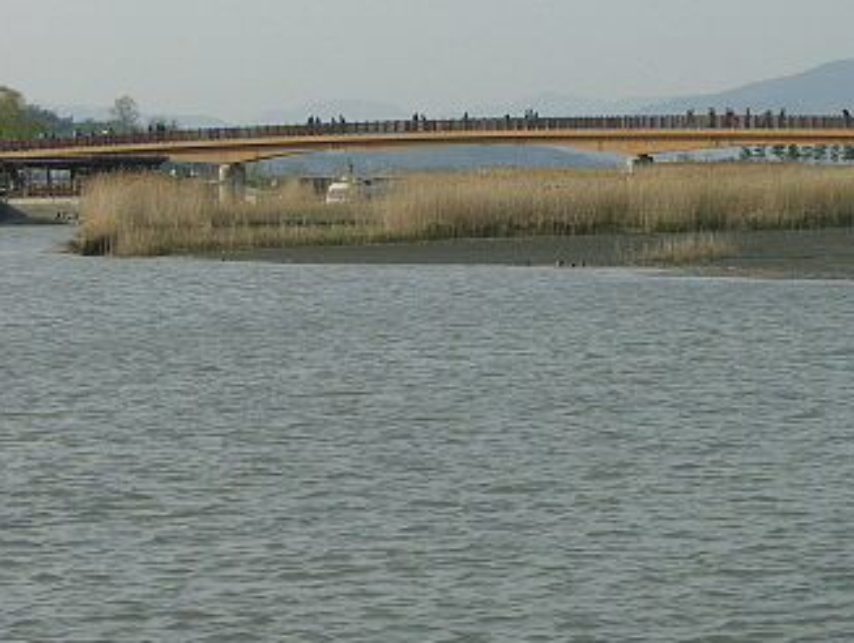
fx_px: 4149
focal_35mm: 168
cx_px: 642
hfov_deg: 11.7
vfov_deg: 8.8
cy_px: 192
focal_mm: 27.3
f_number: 6.6
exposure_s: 1/397
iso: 100
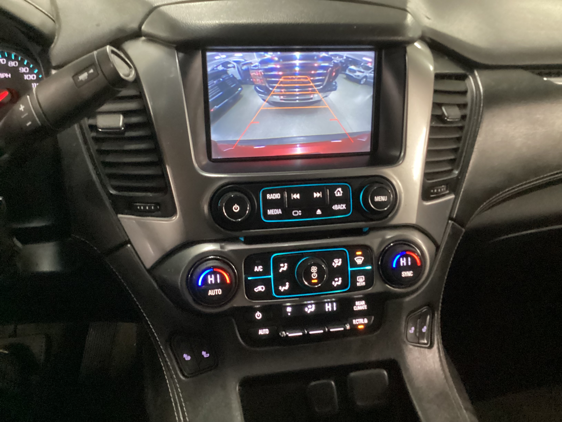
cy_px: 211
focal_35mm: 31
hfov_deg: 58.4
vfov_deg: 45.4
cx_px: 281
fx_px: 503
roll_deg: -2.2
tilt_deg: -26.3
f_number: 2.4
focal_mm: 3.3
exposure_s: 1/25
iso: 800
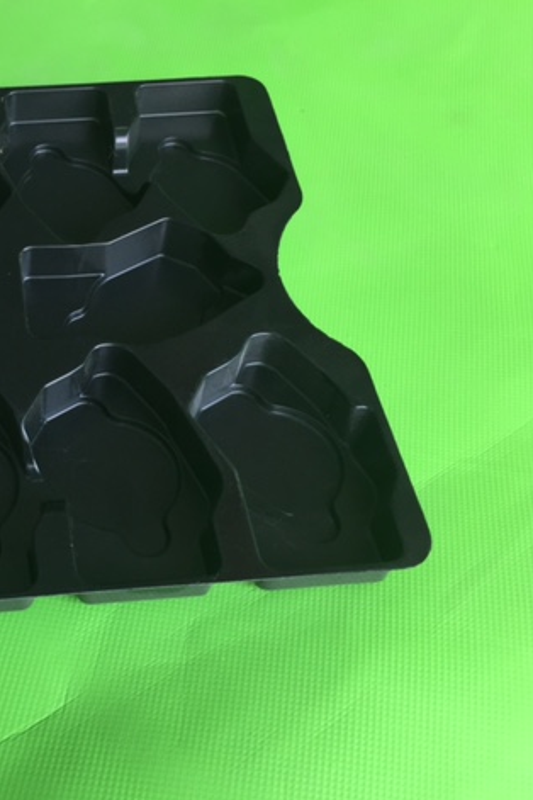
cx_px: 24
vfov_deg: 47.4
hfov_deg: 30.7
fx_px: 910
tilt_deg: -55.6
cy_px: 394
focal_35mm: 41
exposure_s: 1/50
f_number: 2.2
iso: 32
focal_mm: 4.15
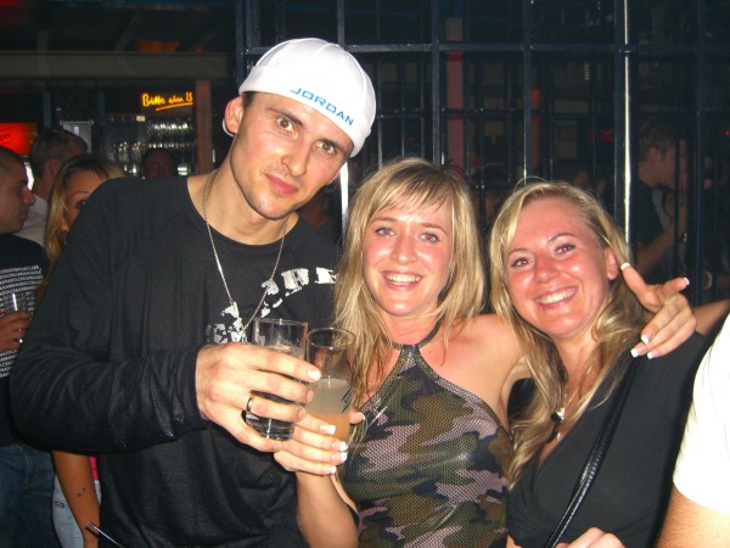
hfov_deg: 49.0
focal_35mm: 38
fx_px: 801
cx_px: 365
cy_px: 274
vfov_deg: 37.7
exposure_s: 1/60
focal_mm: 7.9
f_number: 2.8
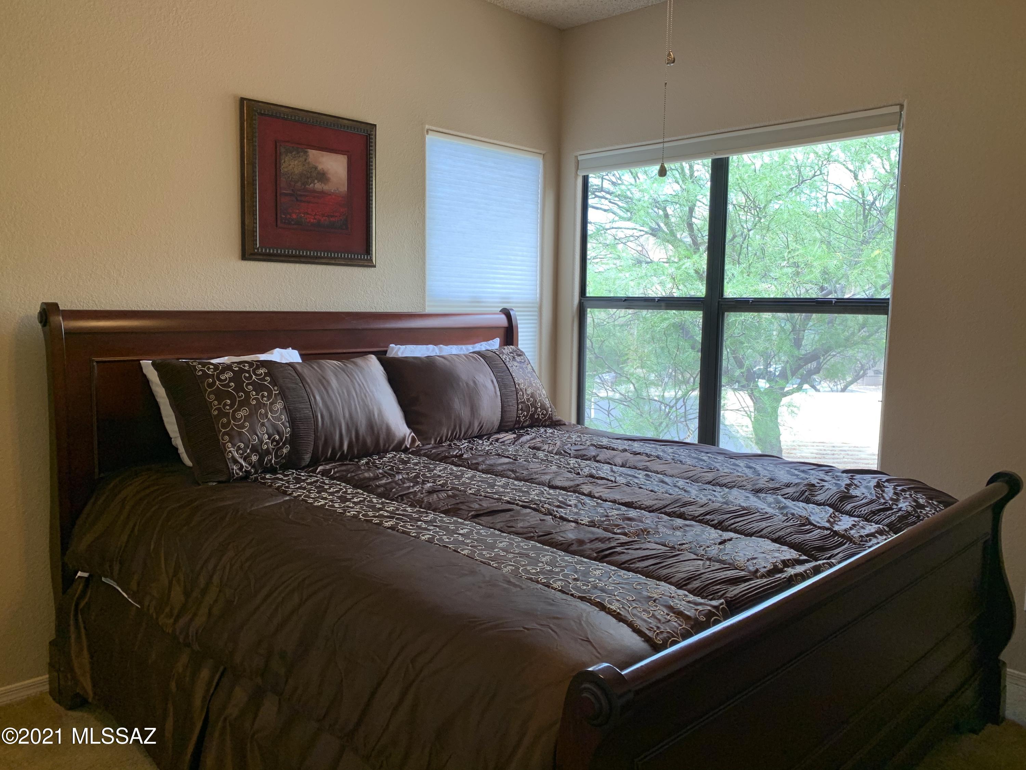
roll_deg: -2.1
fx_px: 771
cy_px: 385
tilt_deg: -5.8
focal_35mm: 26
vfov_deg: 53.1
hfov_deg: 67.3
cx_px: 513
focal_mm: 4.25
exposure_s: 1/120
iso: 80
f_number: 1.8
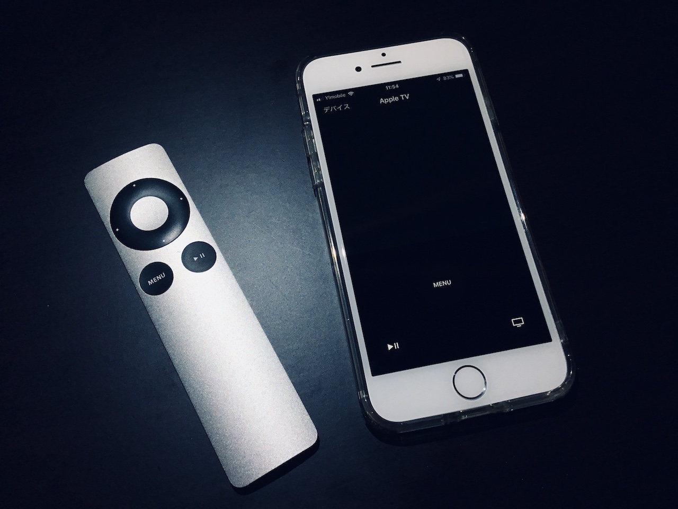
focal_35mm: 31
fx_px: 607
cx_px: 339
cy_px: 254
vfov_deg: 45.4
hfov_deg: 58.4
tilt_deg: -70.9
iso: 50
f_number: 2.4
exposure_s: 1/120
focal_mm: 3.3
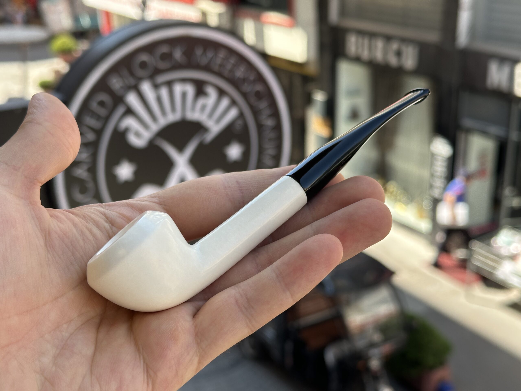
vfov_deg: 30.3
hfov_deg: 39.7
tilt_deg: -21.0
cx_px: 260
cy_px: 196
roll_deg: +1.3
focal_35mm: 48
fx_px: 722
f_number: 1.78
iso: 64
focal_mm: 6.86
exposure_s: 1/694
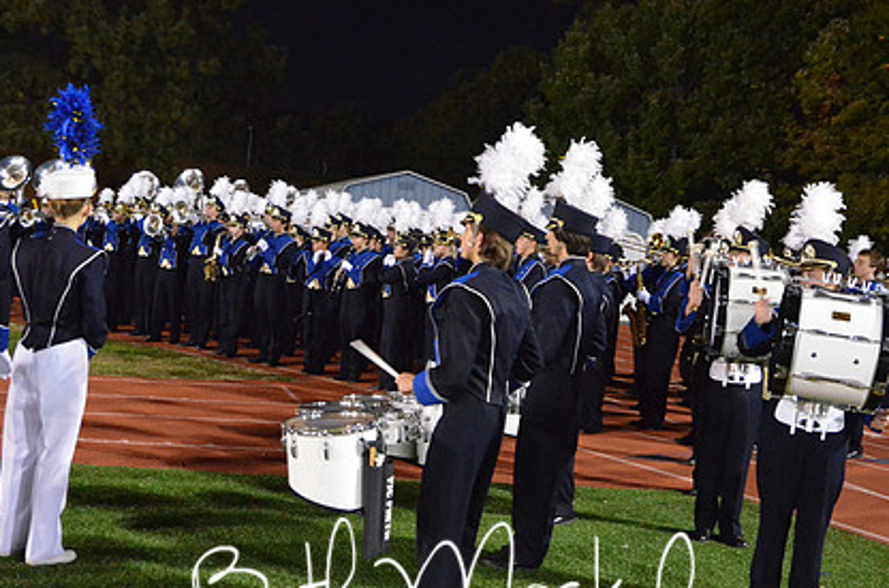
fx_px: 1133
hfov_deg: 42.8
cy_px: 336
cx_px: 402
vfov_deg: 29.0
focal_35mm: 46
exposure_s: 1/60
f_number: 4
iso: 6400
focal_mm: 22
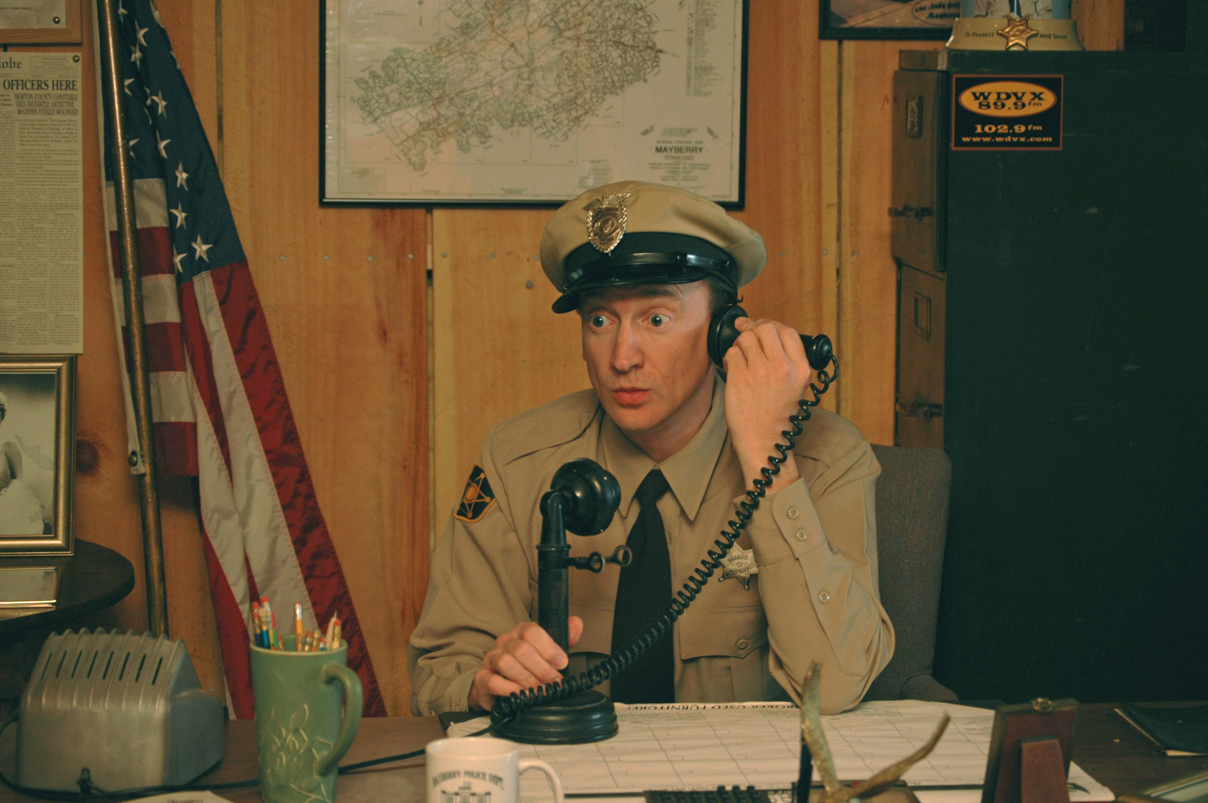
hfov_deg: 24.6
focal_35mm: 82
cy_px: 402
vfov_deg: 16.5
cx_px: 604
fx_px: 2766
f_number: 4
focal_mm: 55
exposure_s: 1/60
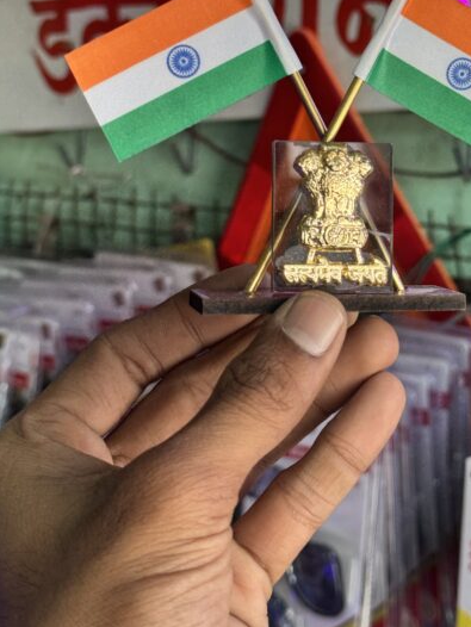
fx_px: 1323
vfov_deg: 26.3
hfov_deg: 20.1
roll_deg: +0.0
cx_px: 298
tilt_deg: -0.1
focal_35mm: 73
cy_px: 153
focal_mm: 6.76
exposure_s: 1/121
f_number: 1.78
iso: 50
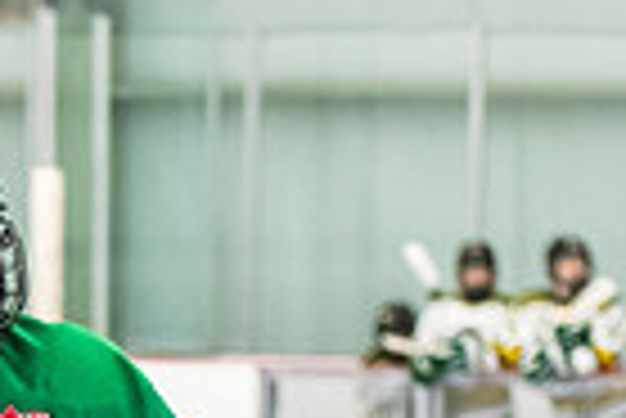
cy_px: 888
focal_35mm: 359
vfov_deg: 3.8
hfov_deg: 5.7
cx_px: -4
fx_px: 6249
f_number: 2.8
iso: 3200
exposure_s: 1/800
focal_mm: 82
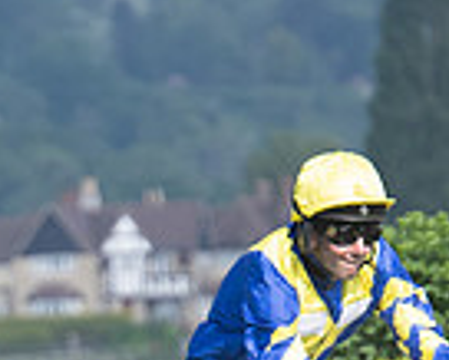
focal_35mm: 1152
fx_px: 15320
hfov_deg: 1.7
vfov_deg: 1.3
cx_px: -303
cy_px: 707
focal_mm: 165
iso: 400
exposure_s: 1/2500
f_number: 4
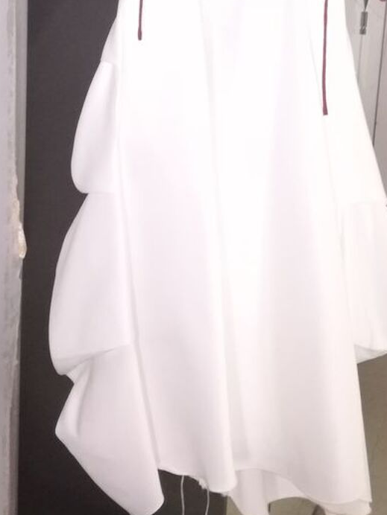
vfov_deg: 35.5
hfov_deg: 27.9
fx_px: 775
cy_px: 98
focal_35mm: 52
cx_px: 248
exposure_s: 1/20
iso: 500
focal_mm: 3.79
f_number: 2
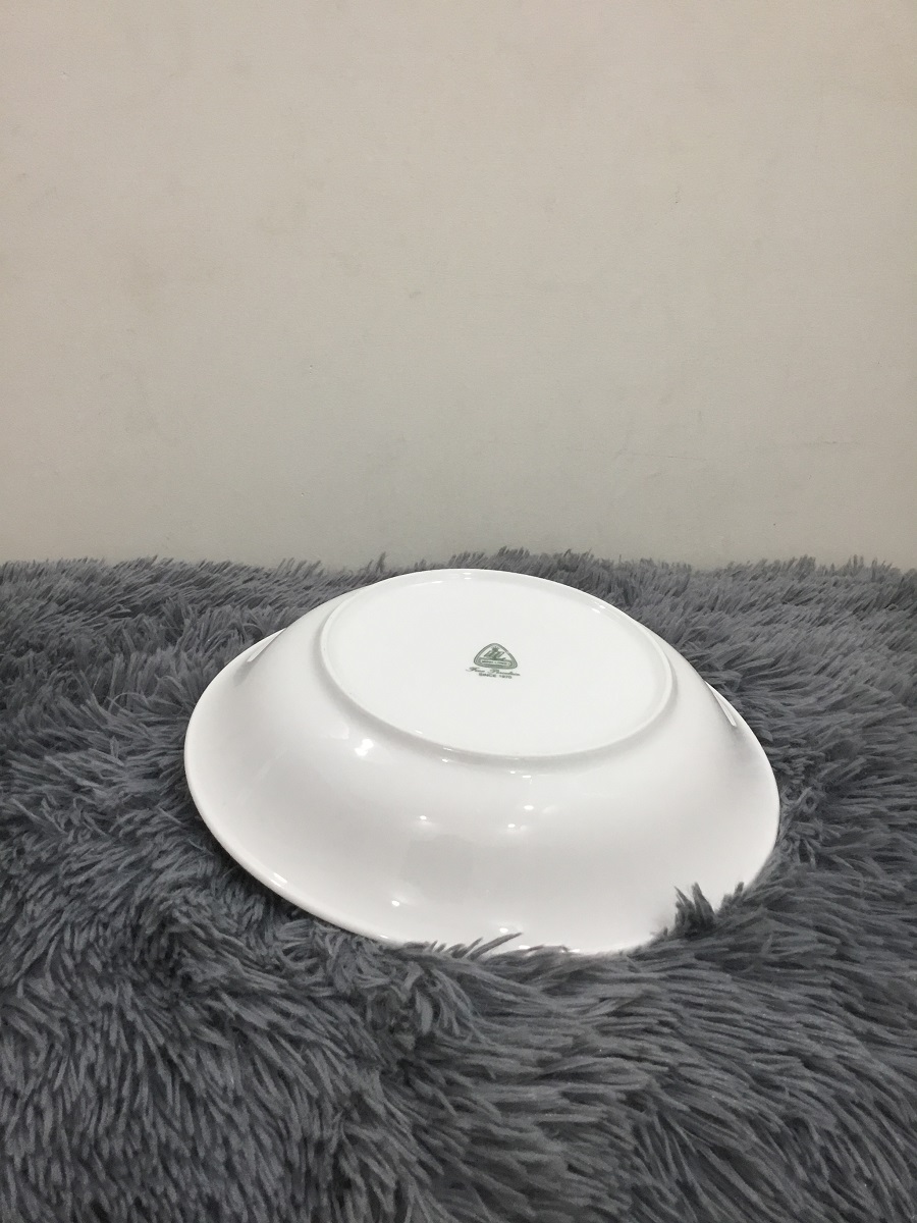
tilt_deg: -16.5
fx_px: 1095
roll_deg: +0.8
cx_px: 458
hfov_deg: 45.4
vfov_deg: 58.4
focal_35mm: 31
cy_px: 612
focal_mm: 3.3
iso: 50
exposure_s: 1/33
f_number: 2.4
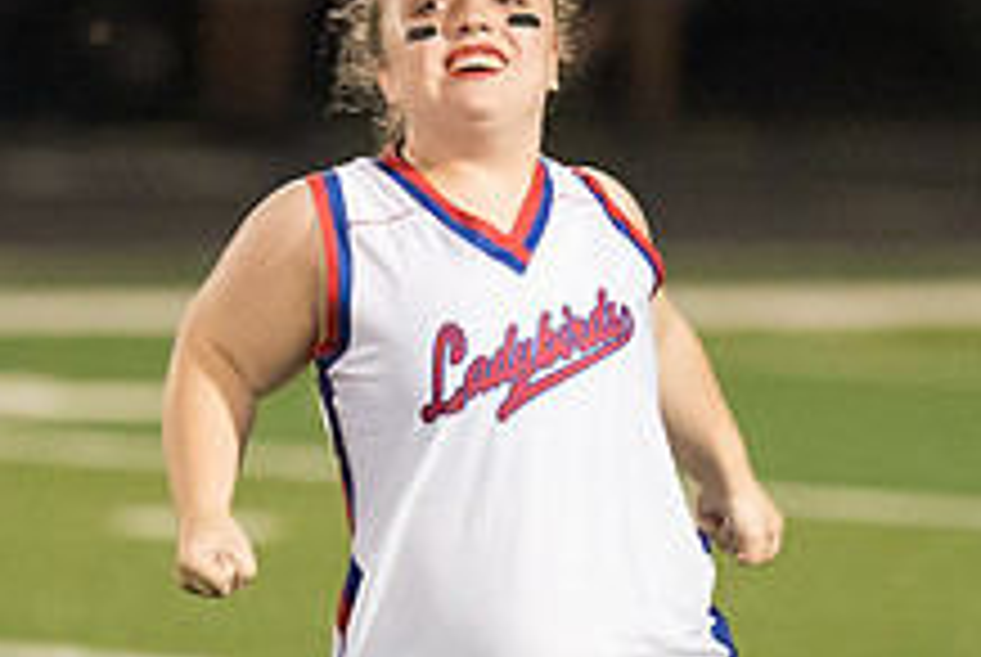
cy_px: 350
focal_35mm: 839
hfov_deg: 2.5
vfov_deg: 1.6
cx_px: 514
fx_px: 22893
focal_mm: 200
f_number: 2.8
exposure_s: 1/1000
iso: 8000
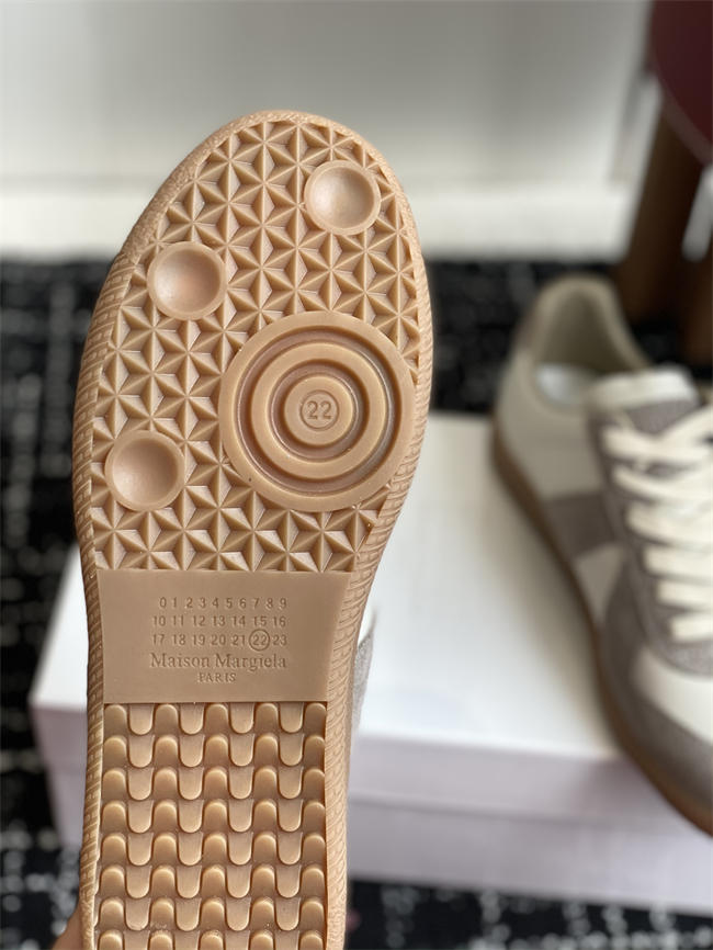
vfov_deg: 36.8
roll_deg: -6.8
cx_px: 356
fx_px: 1427
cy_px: 475
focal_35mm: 52
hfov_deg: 28.0
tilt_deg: -43.3
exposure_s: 1/122
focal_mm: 6
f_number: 2
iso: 20
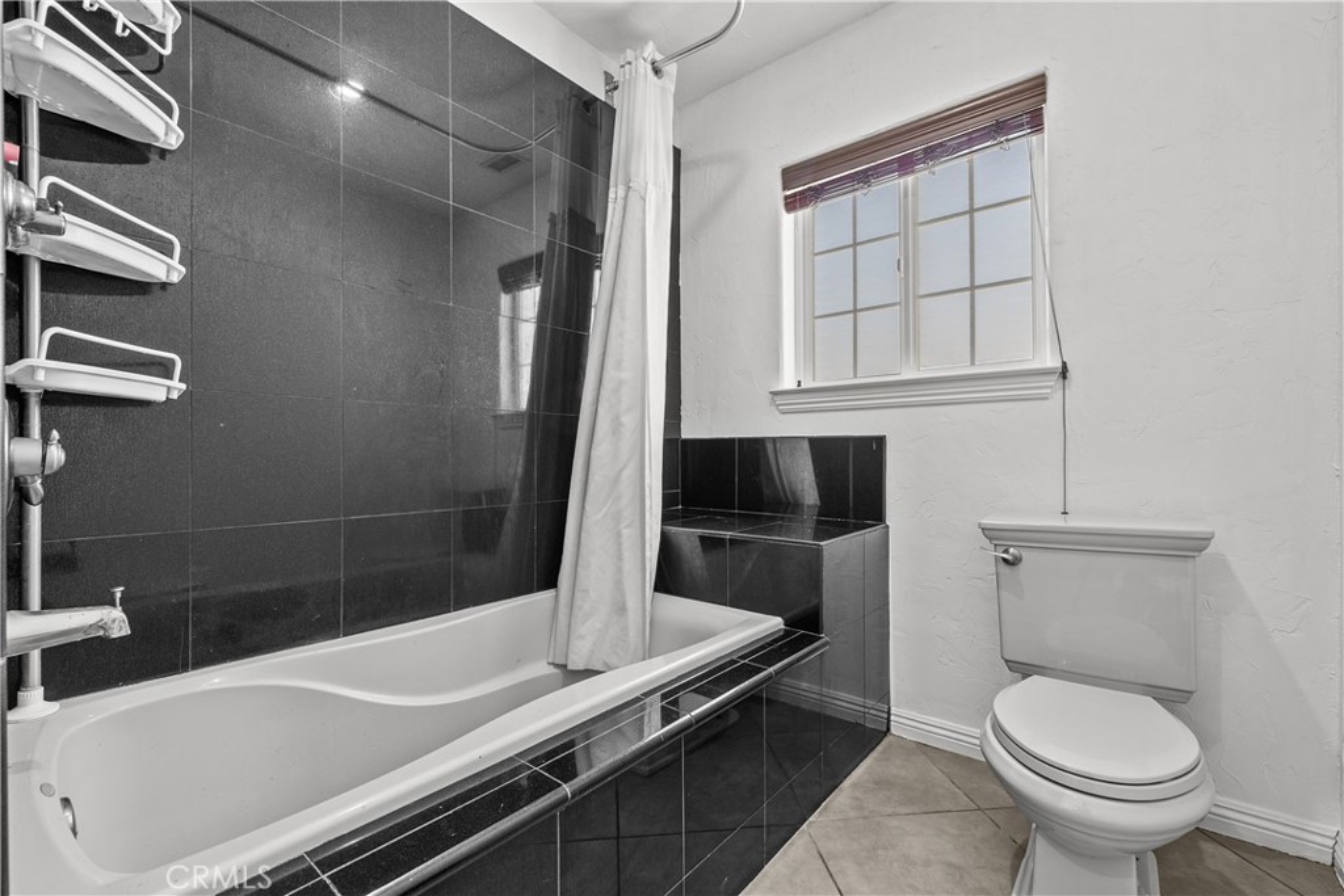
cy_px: 448
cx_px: 672
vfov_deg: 77.3
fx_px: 560
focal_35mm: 15
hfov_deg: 100.4
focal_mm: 15
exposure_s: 1/1.25
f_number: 8
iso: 250
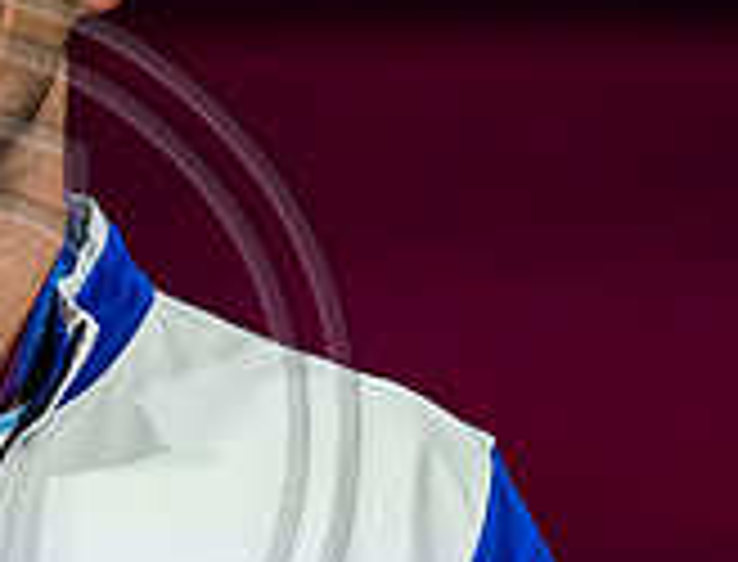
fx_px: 16556
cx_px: -135
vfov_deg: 1.9
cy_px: 427
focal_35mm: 772
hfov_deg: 2.6
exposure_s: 1/1600
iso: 2500
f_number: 3.2
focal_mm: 200
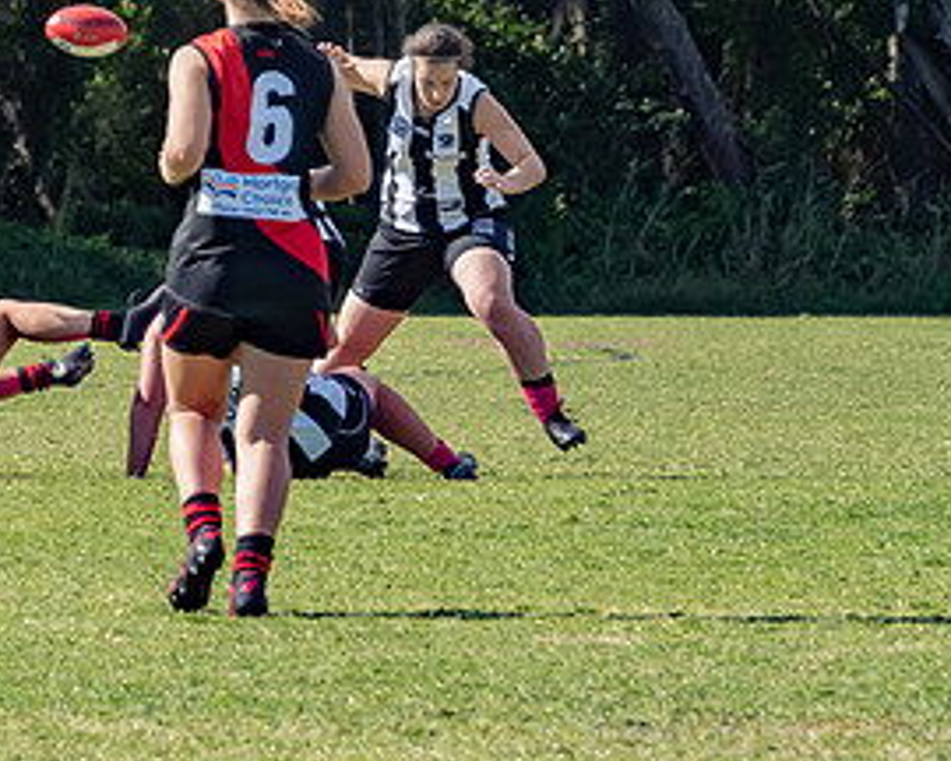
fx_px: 20631
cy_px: 362
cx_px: 22
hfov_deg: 2.6
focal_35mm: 733
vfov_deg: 2.1
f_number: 6.3
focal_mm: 170
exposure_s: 1/2500
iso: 800
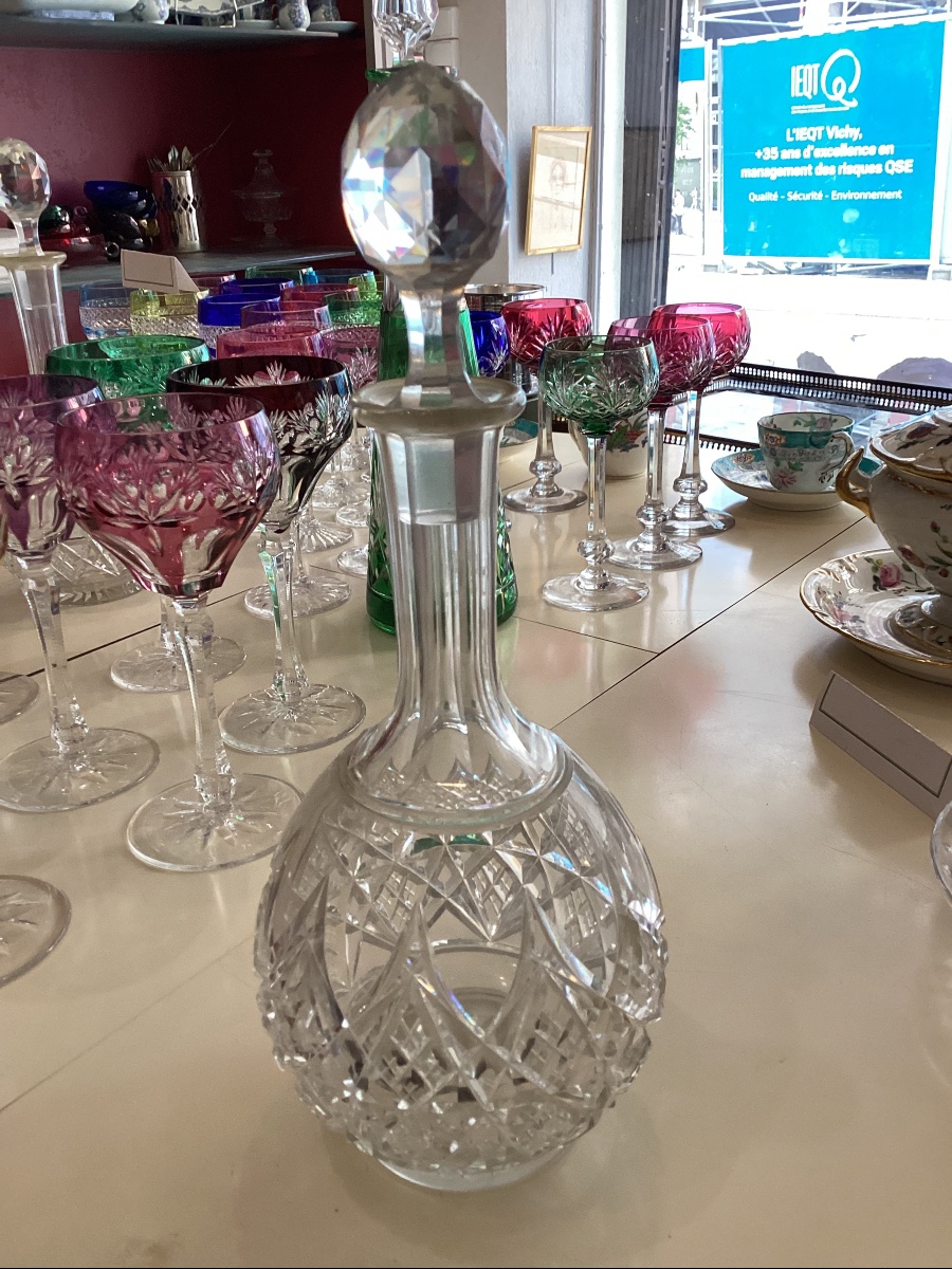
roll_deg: +1.3
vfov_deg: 58.4
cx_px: 476
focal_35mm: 31
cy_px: 634
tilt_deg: -24.3
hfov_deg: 45.4
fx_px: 1137
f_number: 2.4
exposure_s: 1/60
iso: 80
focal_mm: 3.3
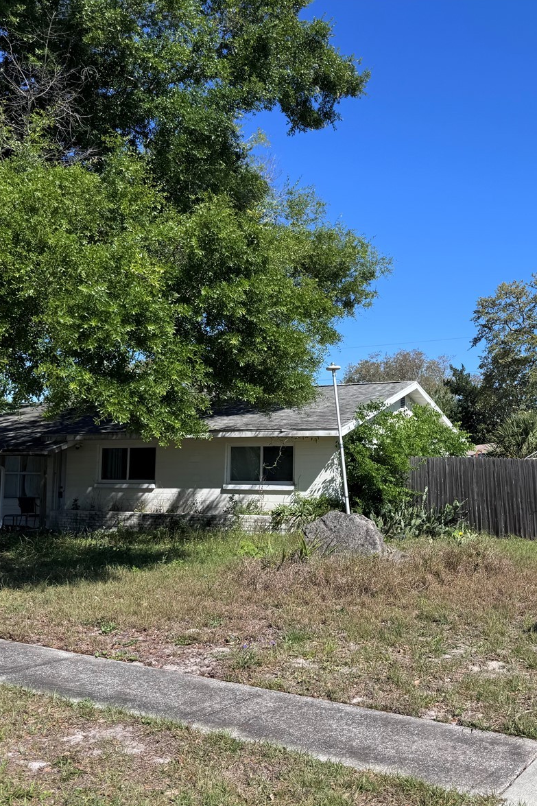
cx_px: 375
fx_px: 761
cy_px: 404
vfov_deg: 55.8
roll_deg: -0.7
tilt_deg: +4.6
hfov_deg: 38.3
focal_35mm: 34
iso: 80
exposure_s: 1/3413
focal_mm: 6.76
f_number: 1.78
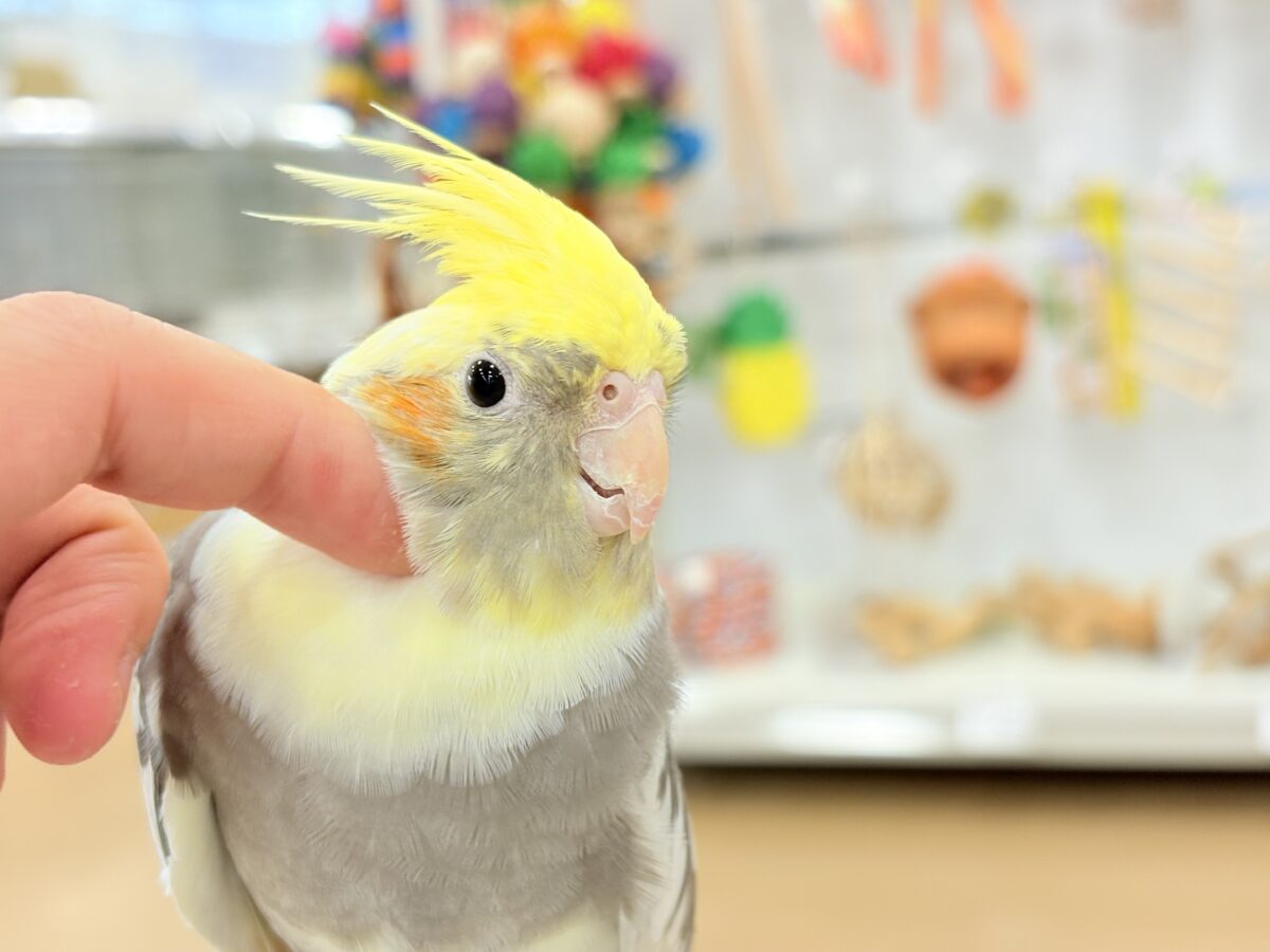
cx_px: 635
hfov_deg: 36.8
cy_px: 476
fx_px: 1908
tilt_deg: -5.4
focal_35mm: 52
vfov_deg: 28.0
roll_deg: +6.6
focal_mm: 5.96
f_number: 1.6
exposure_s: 1/50
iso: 50
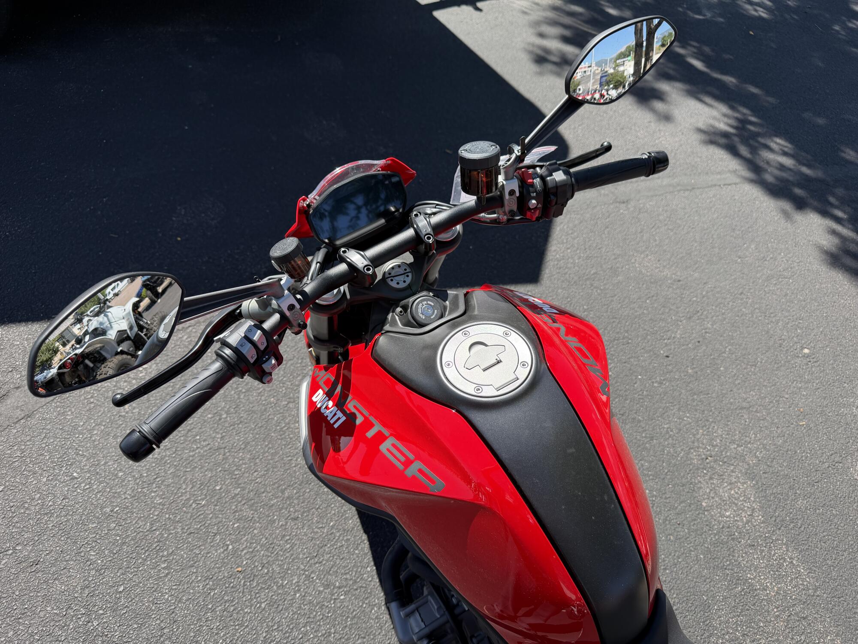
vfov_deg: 56.8
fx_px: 595
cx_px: 429
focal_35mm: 24
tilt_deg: -49.8
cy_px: 322
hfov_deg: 71.6
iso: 80
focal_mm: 6.76
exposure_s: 1/1271
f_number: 1.78
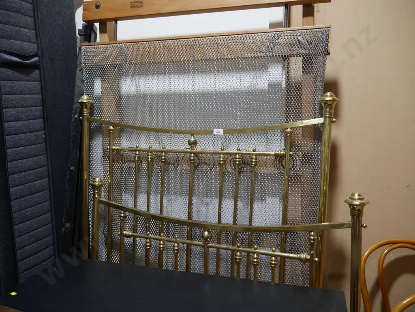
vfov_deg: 49.8
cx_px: 208
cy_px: 156
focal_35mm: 28
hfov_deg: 63.4
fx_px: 336
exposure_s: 1/60
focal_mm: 14
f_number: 3.5
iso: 250
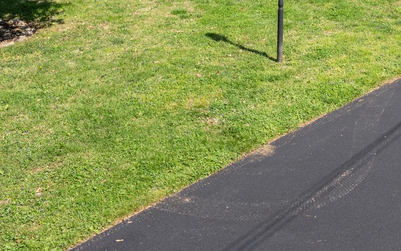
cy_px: -85
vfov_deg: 22.1
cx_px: 407
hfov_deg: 35.0
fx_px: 568
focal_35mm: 52
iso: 320
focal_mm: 19
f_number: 7.1
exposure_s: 1/640
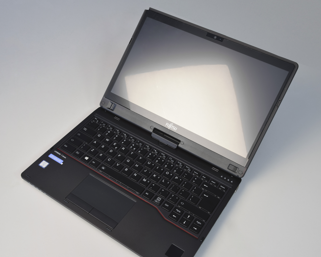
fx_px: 371
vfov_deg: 38.2
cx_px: 145
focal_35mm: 39
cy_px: 130
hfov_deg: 46.8
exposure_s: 1/2
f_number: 11
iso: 100
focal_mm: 22
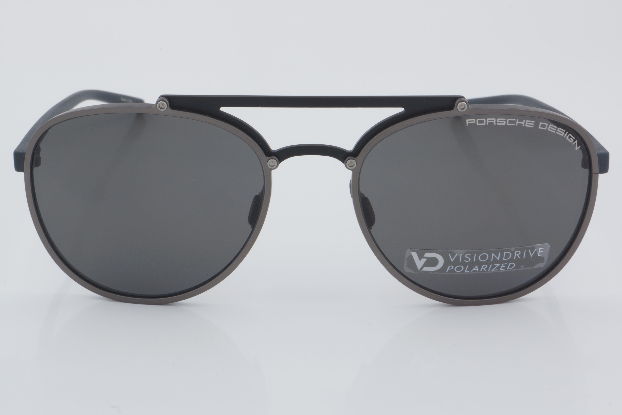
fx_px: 1425
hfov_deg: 24.6
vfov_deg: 16.6
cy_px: 208
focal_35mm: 82
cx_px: 311
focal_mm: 55
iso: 100
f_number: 32
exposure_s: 1/4
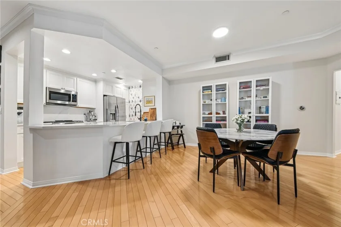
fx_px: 123
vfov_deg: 85.4
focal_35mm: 13
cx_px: 170
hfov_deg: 108.3
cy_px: 114
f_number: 8
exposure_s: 1/3.33
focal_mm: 13
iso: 250
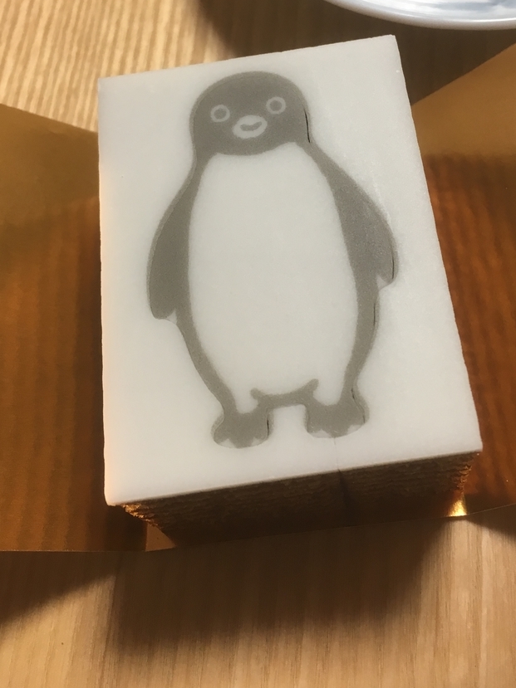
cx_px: 307
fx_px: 835
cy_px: 200
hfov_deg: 34.2
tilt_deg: -61.5
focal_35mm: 42
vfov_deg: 43.8
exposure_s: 1/30
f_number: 2.2
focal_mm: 4.15
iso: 64
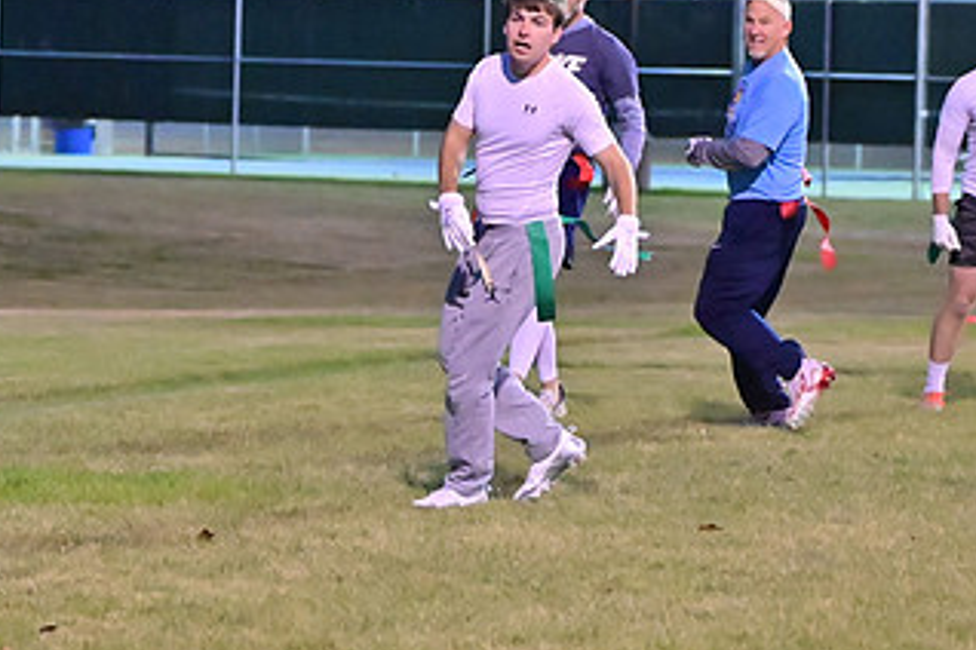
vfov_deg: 5.0
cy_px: 333
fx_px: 7428
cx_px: 672
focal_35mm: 274
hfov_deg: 7.5
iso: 6400
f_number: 4
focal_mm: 100
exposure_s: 1/400
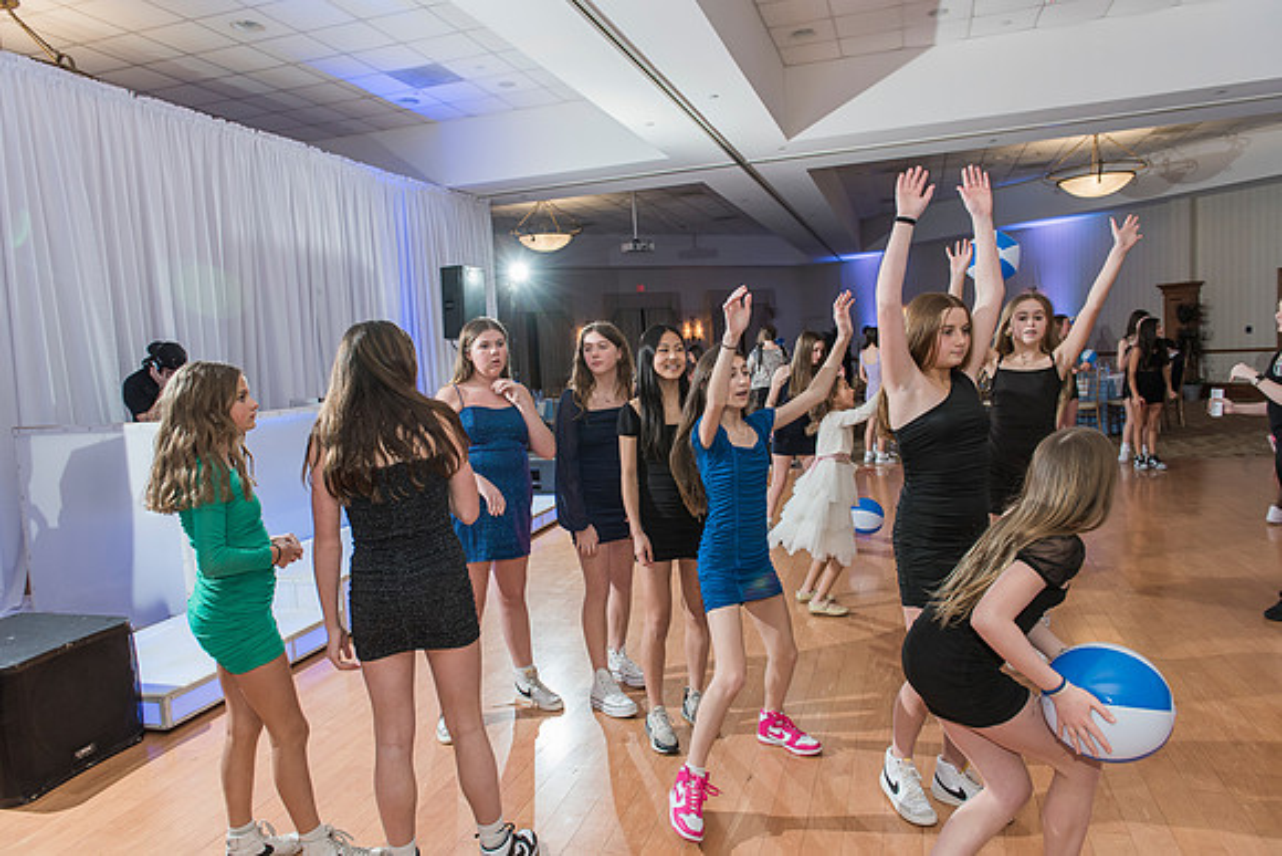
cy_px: 428
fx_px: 855
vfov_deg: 53.2
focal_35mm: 24
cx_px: 641
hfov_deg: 73.7
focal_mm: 24
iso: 800
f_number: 4
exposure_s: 1/100
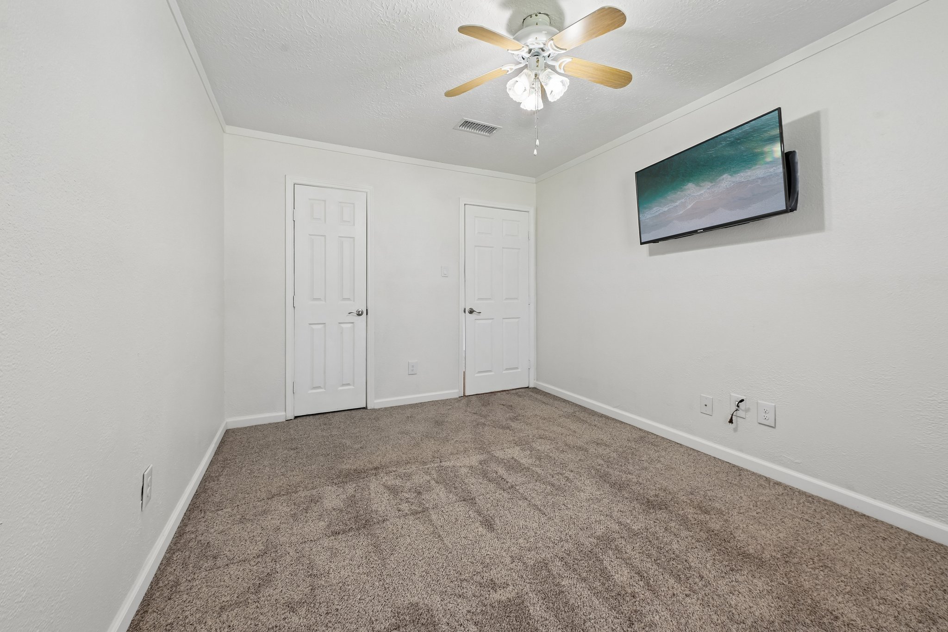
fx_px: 369
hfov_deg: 104.3
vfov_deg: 81.2
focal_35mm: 14
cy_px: 316
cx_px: 474
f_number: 8
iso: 400
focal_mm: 14
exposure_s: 1/15
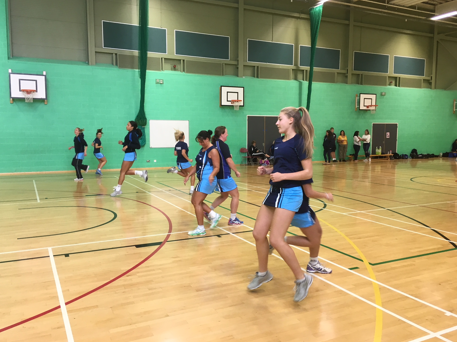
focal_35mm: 30
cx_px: 225
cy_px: 169
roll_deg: -0.2
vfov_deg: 46.8
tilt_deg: -4.9
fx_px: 396
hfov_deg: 60.0
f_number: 2.2
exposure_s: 1/33
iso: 50
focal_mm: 4.15
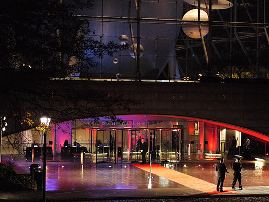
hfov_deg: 18.7
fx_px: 816
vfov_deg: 14.1
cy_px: 104
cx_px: 139
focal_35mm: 105
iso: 1600
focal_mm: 45
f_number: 1.8
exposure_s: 1/125
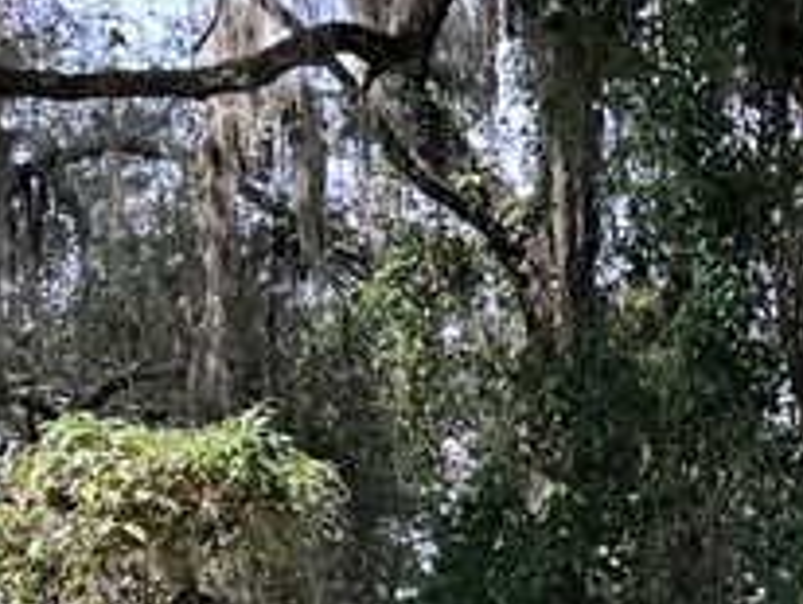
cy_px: 795
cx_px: 1107
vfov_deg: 11.2
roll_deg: +1.2
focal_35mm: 129
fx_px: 2996
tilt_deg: +1.8
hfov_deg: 14.5
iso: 50
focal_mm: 5.7
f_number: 1.5
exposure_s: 1/687
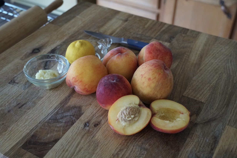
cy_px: 79
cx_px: 118
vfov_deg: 28.1
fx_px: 316
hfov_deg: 41.1
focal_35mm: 48
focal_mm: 32
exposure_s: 1/160
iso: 4000
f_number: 4.5
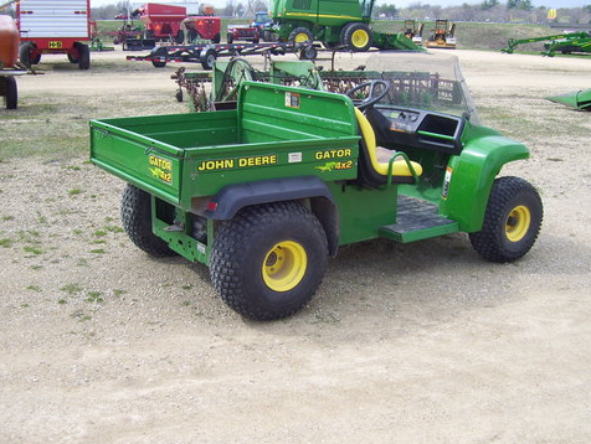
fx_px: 701
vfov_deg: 35.2
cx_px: 262
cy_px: 220
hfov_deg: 45.7
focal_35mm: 41
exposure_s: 1/320
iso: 80
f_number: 4.8
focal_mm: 6
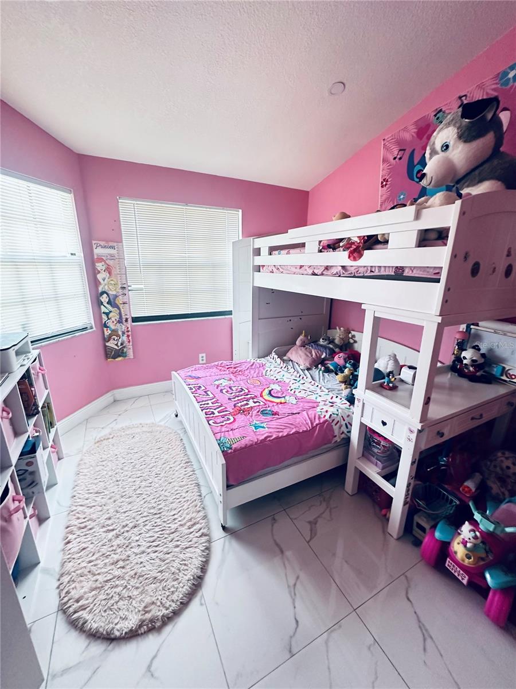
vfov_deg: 102.1
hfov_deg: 85.7
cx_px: 258
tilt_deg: -14.9
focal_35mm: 14
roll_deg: -1.2
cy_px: 344
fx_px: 278
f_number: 2.2
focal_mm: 2.22
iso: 320
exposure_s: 1/72
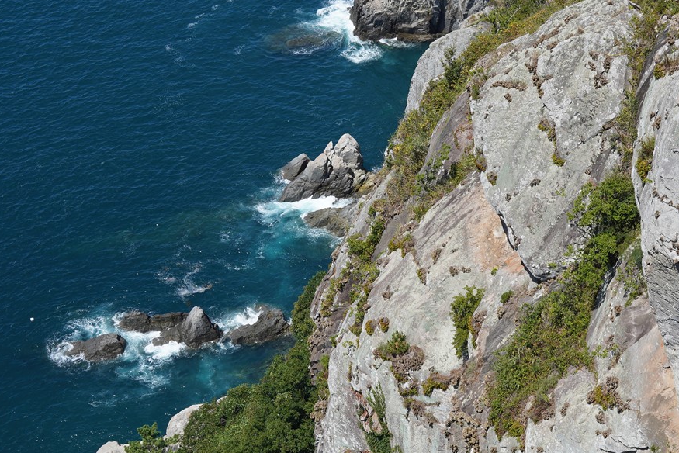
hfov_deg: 25.2
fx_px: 1509
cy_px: 282
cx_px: 444
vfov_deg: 17.1
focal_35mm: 80
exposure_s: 1/100
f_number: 13
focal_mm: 35
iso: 100
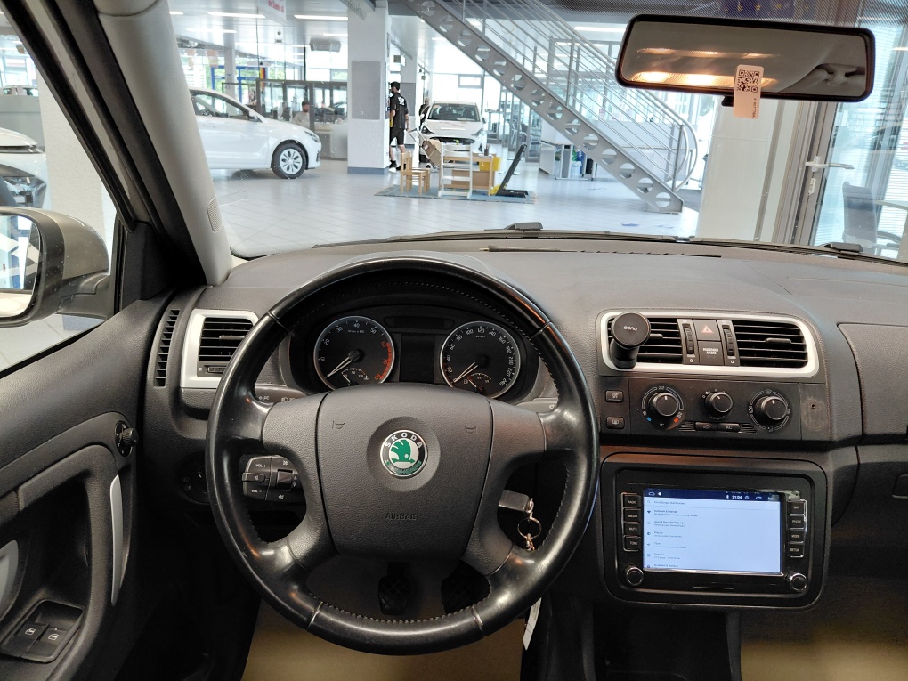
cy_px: 340
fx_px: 656
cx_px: 454
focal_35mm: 25
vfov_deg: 54.9
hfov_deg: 69.4
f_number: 1.8
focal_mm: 4.69
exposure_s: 1/60
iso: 250
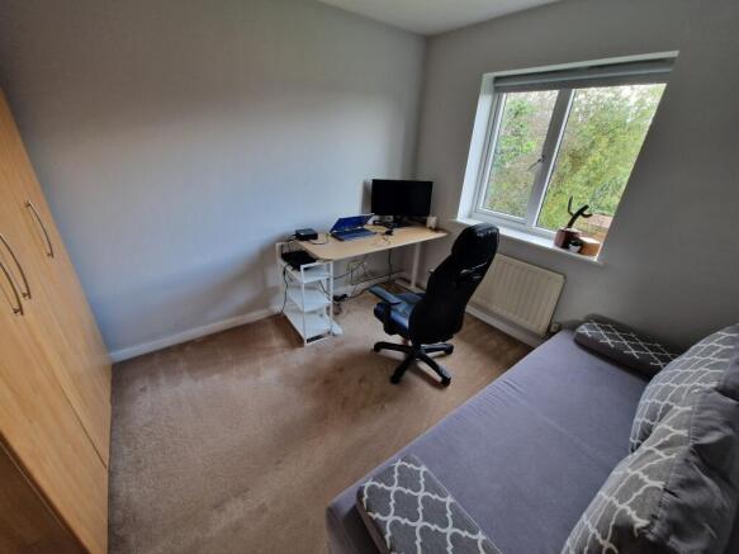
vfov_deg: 89.9
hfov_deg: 106.2
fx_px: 277
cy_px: 277
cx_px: 370
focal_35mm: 13
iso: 200
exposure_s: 1/50
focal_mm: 2.2
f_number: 2.2
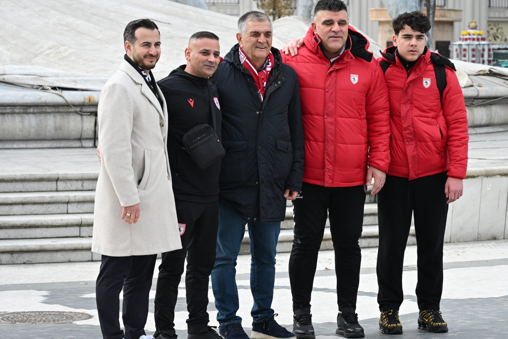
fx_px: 1820
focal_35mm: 129
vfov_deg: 10.6
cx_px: 298
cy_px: 156
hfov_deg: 15.9
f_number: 7.1
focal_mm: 96
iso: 640
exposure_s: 1/800
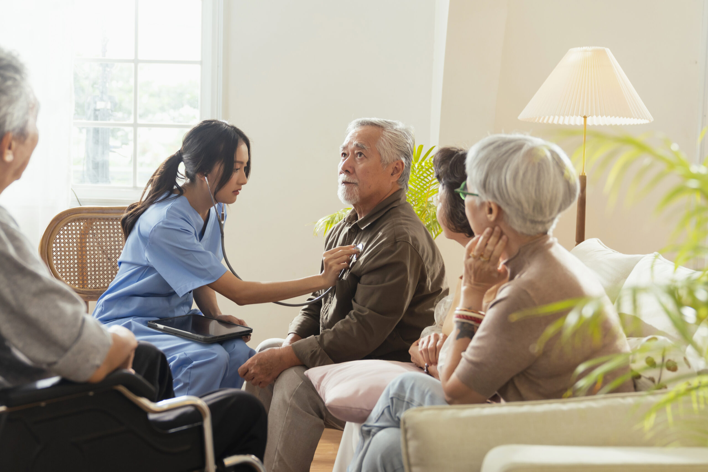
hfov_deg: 46.4
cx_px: 354
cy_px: 236
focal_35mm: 42
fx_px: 826
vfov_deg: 31.9
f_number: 2.8
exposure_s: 1/500
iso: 640
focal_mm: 42
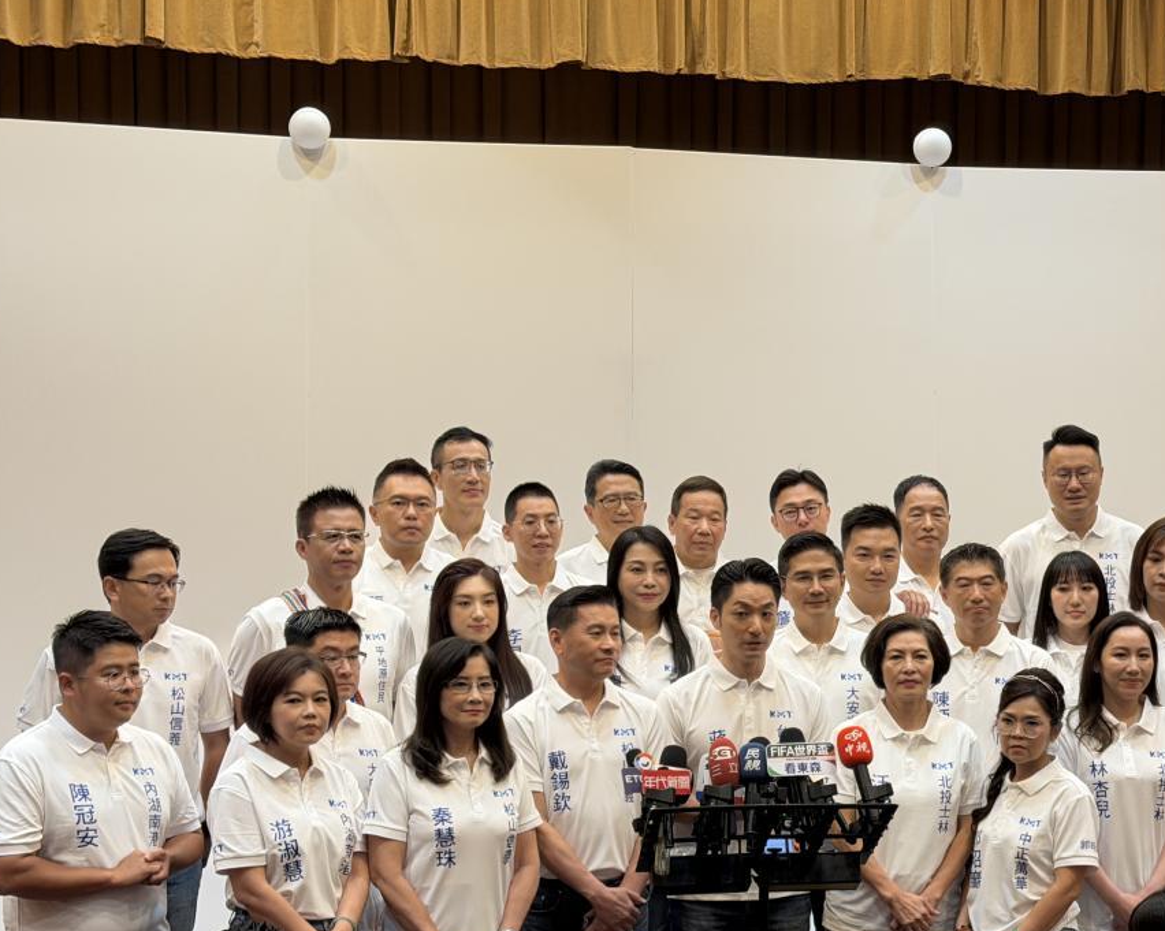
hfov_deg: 28.5
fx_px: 2275
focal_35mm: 66
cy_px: 576
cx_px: 778
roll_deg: -0.7
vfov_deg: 23.1
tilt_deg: -1.9
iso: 100
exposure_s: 1/60
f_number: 1.78
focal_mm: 6.76
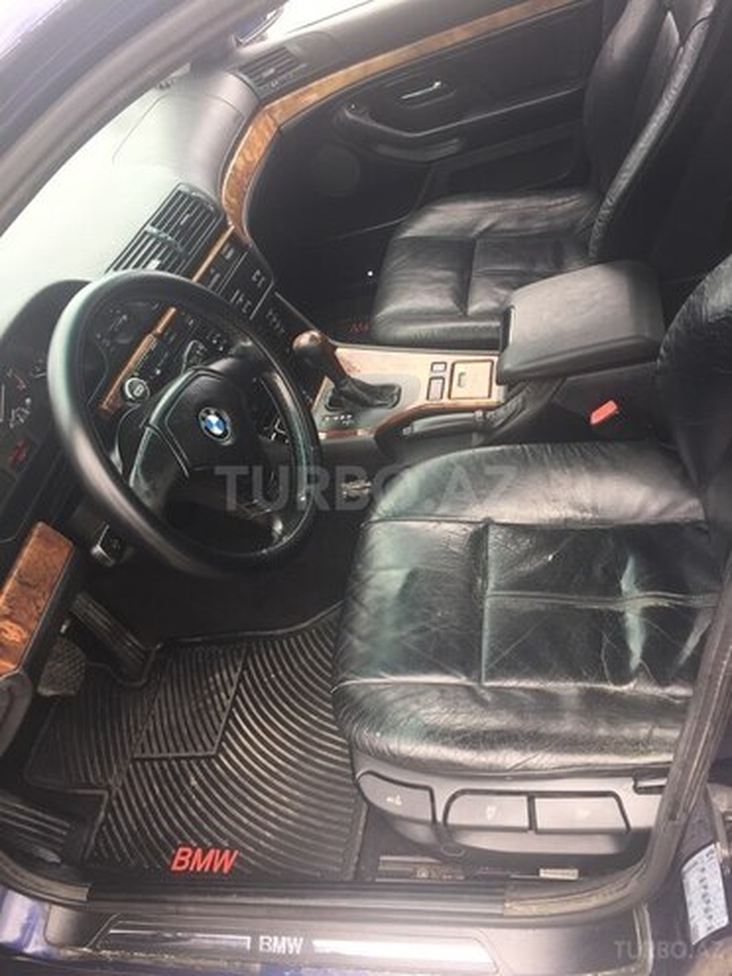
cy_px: 488
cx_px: 366
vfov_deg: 61.7
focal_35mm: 29
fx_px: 818
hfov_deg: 48.2
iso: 32
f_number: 2.2
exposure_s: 1/100
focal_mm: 4.15
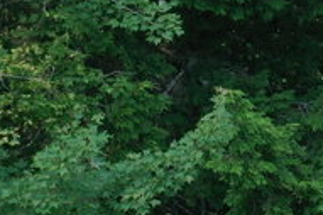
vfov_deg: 8.1
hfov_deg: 10.3
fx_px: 1515
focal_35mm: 169
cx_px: 822
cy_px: 195
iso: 100
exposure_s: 1/320
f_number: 5
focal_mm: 10.26
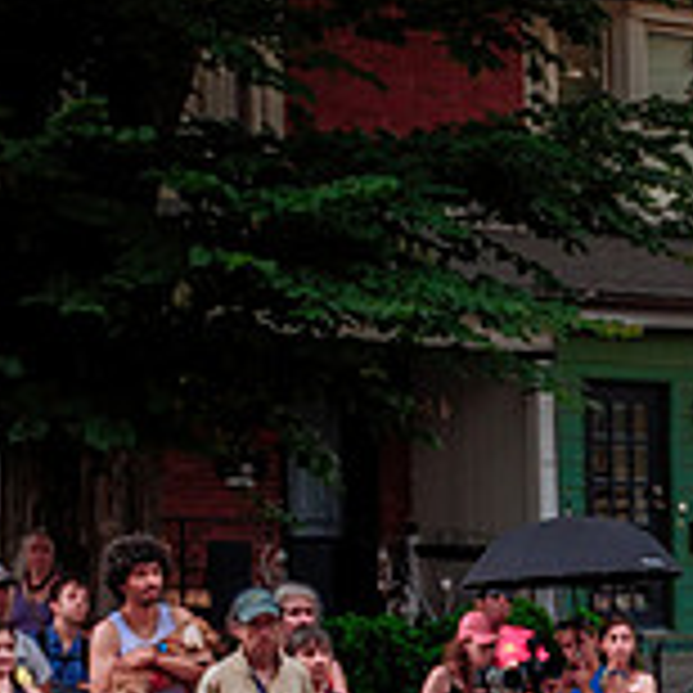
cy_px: 790
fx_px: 2899
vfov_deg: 13.3
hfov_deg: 13.0
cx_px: 988
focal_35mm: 128
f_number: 2.8
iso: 500
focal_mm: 24.2
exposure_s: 1/200
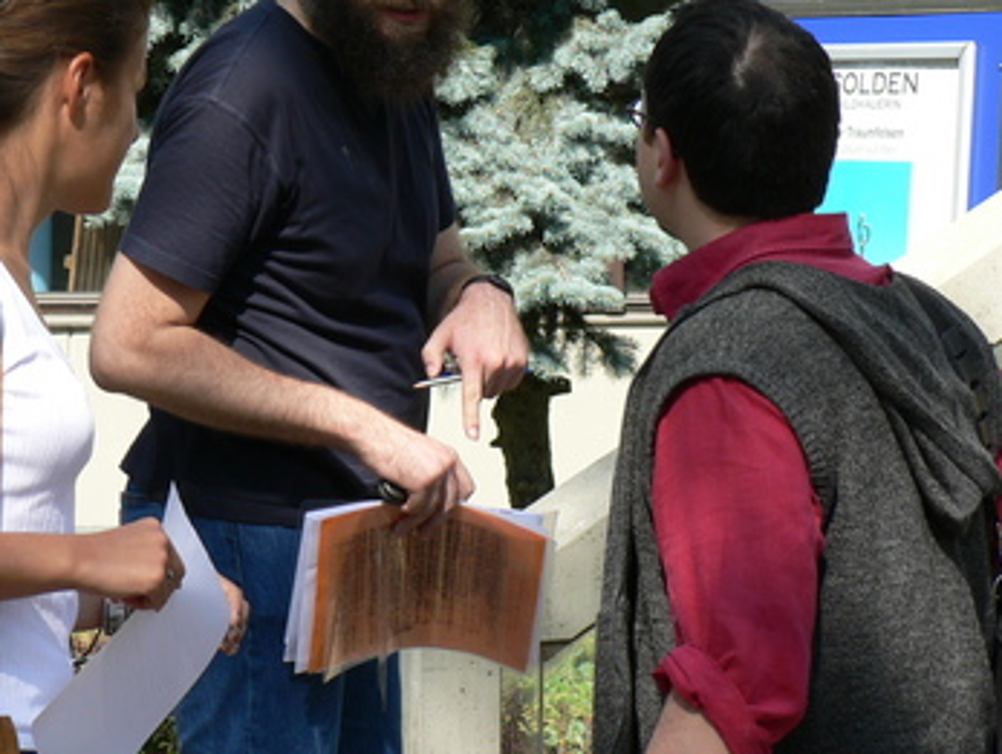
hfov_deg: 13.0
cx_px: 371
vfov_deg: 9.8
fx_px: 4404
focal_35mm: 152
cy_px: 220
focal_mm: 16.5
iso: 80
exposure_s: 1/250
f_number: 4
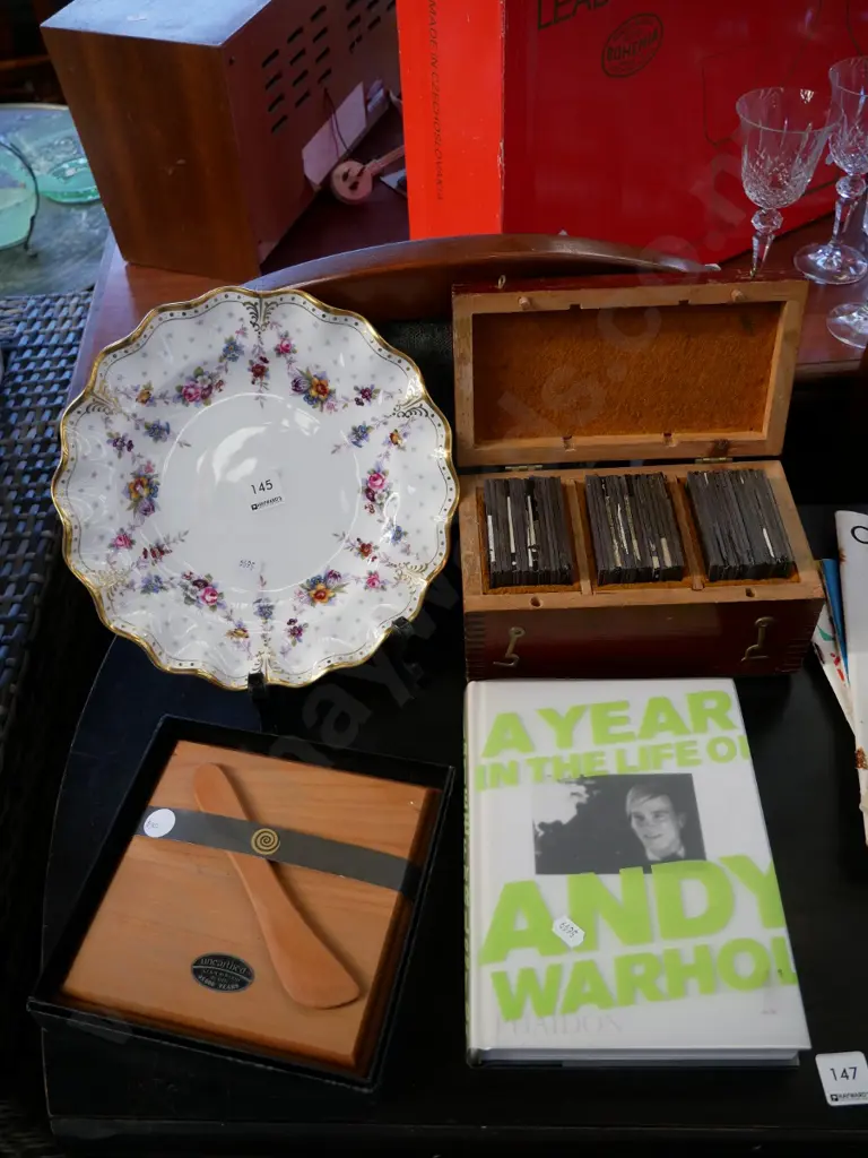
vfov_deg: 54.0
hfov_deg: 41.8
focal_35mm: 34
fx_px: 1137
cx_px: 434
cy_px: 579
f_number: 4
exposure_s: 1/60
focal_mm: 17
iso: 400
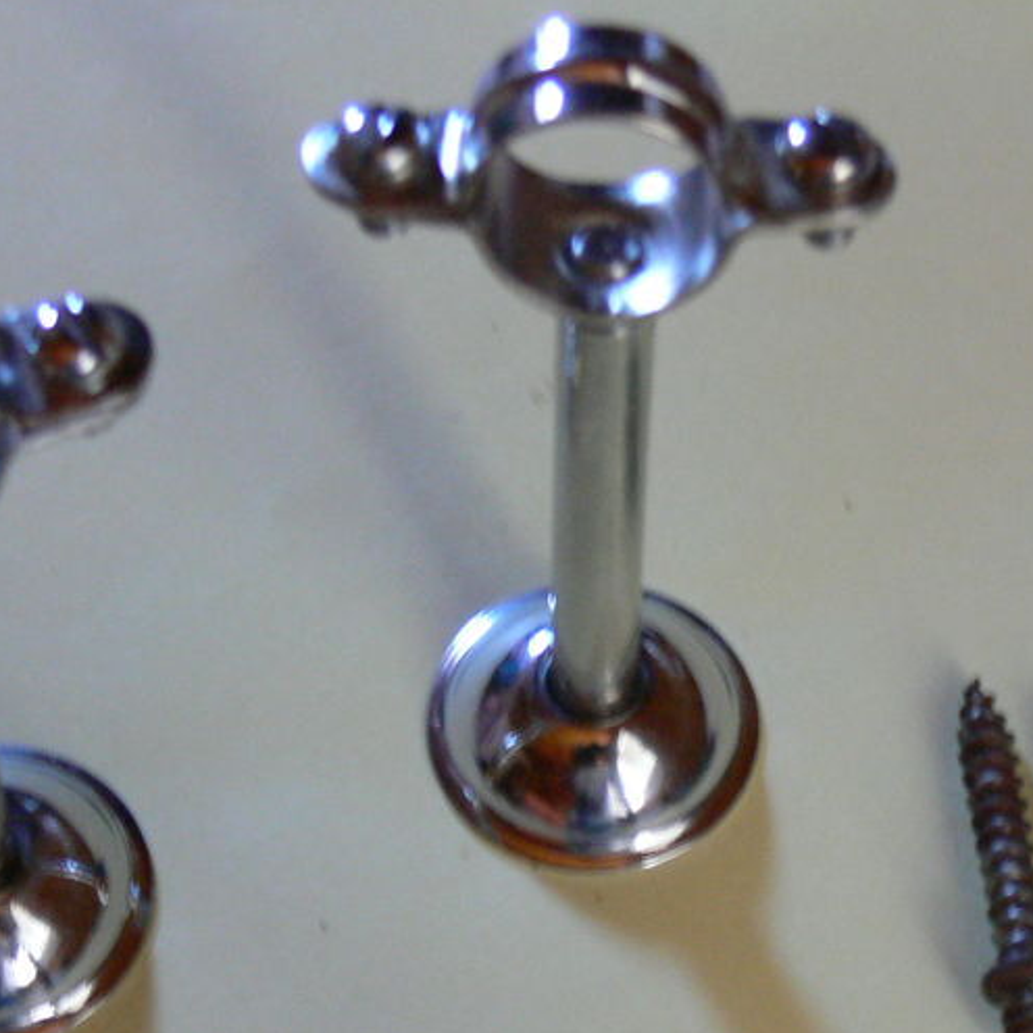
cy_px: 675
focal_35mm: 98
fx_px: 3309
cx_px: 467
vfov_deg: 17.7
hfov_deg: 17.7
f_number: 3.2
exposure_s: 1/6
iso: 200
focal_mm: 10.6
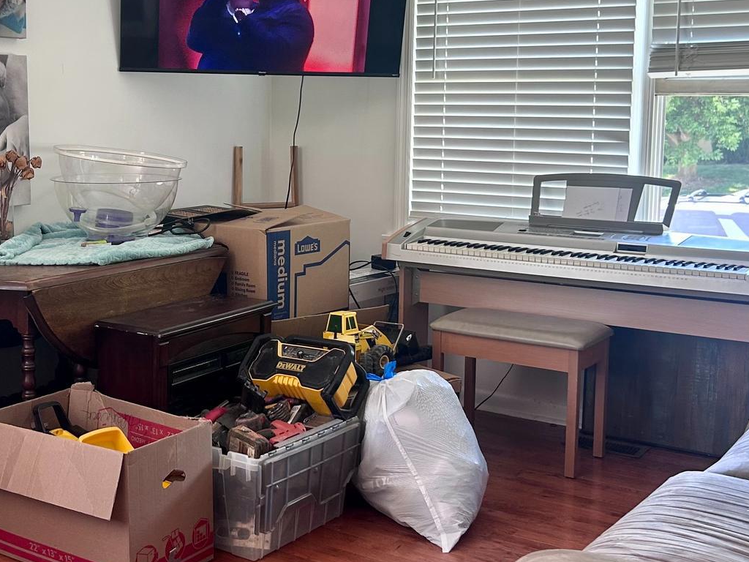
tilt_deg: -7.4
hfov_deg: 36.4
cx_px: 241
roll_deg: +0.3
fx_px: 1125
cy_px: 242
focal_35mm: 52
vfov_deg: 28.0
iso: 100
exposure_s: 1/90
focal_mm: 5.7
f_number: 1.5
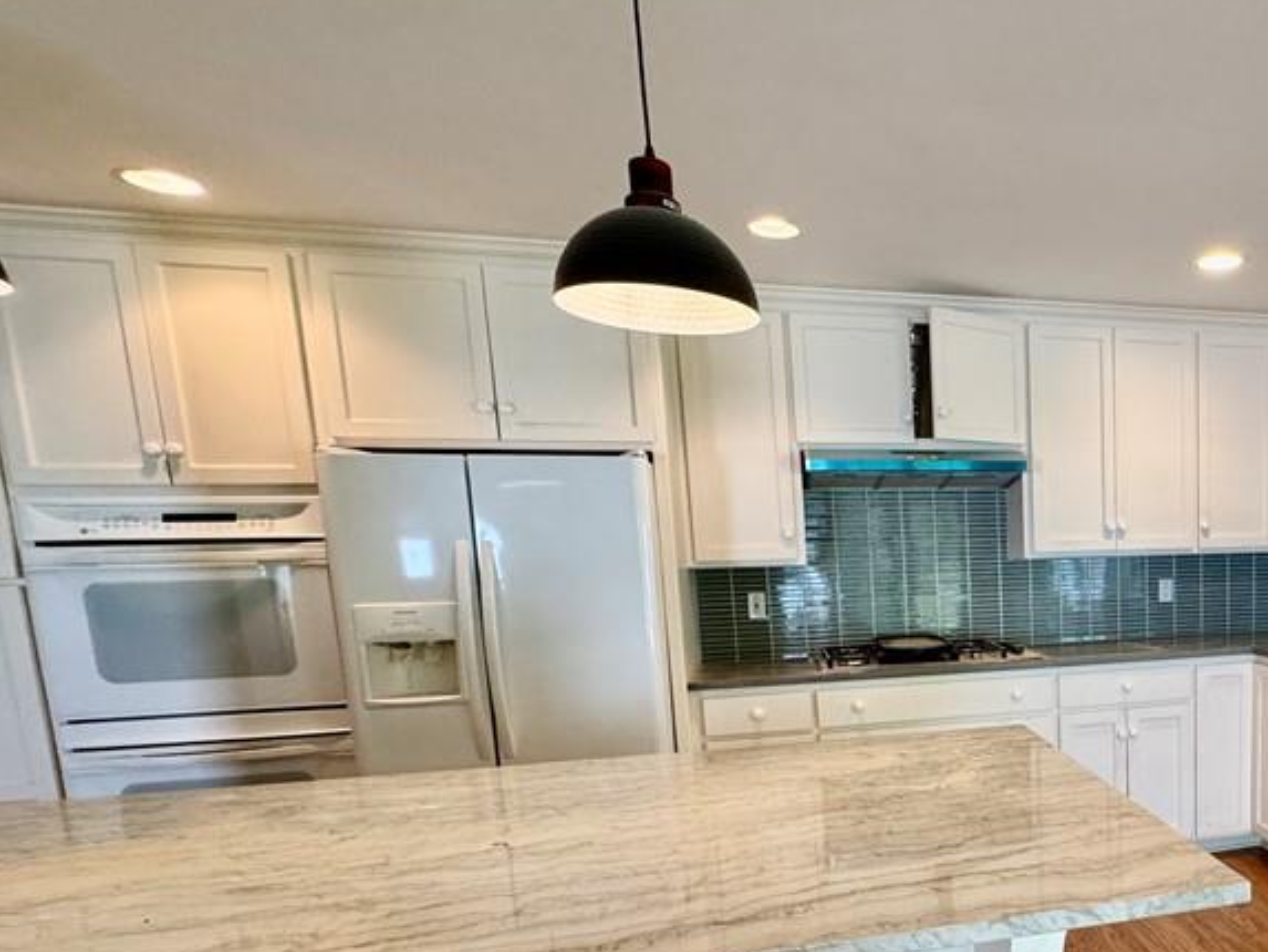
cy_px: 682
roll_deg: +1.2
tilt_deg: -8.7
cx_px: 1062
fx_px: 916
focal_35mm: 25
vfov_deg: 53.1
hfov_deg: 61.9
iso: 250
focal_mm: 2.22
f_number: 2.2
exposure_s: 1/120
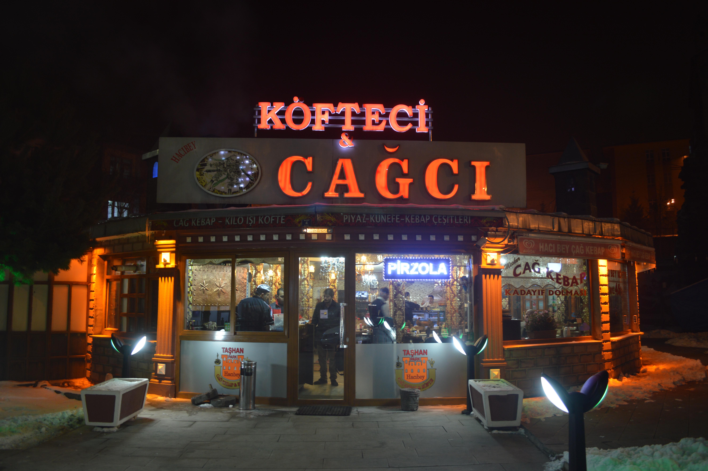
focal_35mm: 27
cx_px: 354
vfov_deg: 47.8
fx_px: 531
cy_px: 236
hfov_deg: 67.4
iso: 200
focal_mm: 18
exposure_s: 1/8
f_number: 3.5
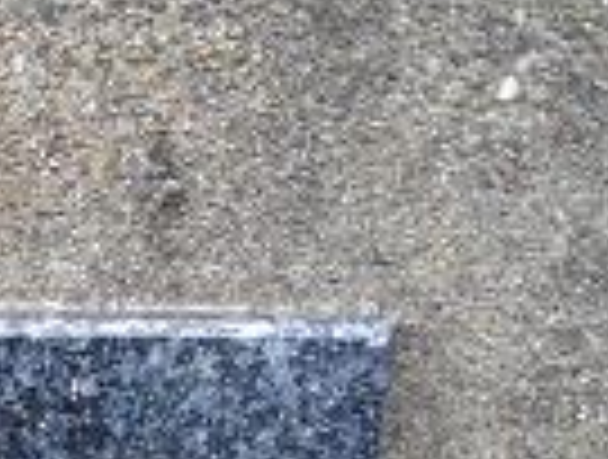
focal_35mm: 92
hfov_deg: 19.4
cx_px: -209
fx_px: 1620
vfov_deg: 15.5
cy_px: 558
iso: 100
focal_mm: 5.7
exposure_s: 1/125
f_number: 2.9
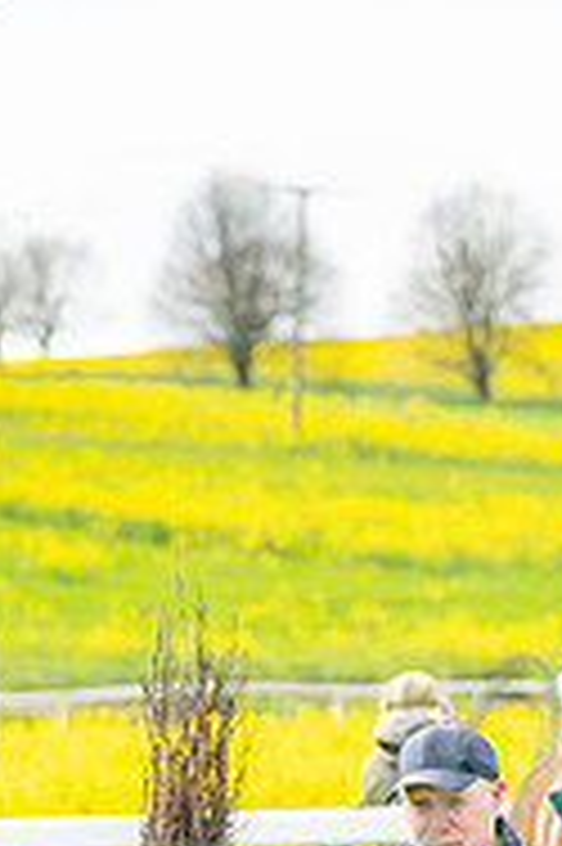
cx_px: 960
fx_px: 14216
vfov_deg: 3.4
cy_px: 751
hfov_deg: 2.3
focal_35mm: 606
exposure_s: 1/2500
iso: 400
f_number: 4
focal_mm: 93
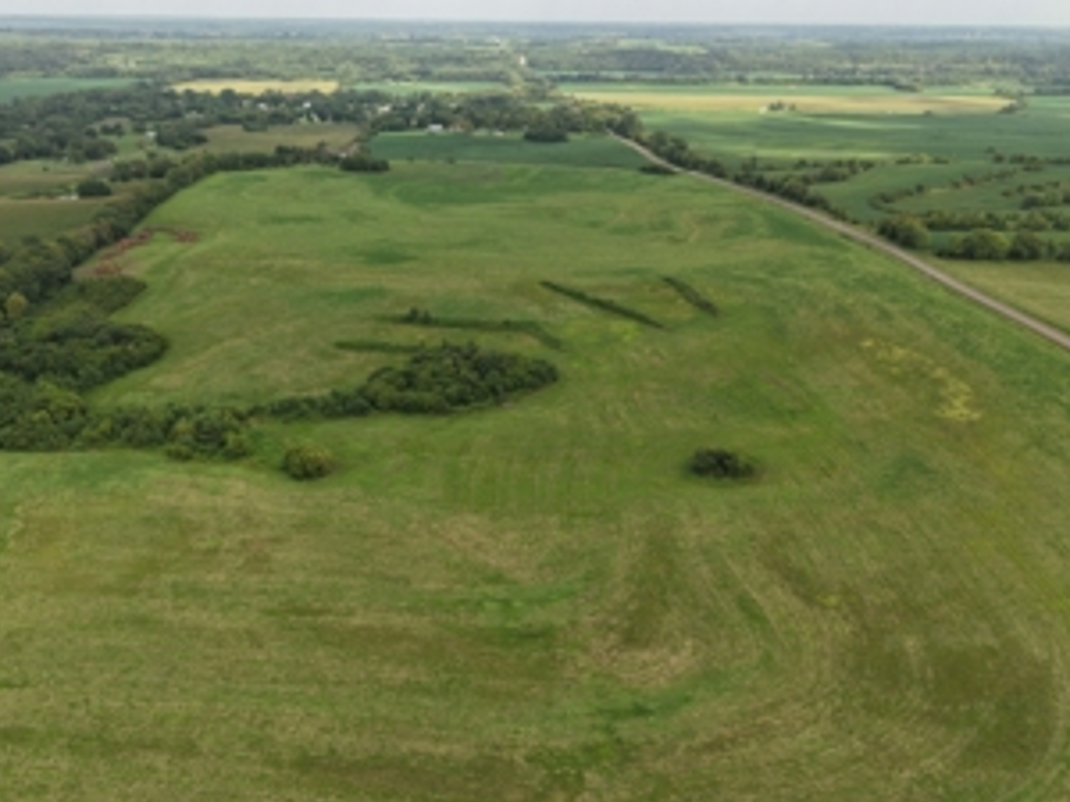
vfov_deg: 43.8
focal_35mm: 32
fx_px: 989
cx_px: 517
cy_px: 495
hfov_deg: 56.8
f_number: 1.8
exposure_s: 1/240
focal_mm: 8.67
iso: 140
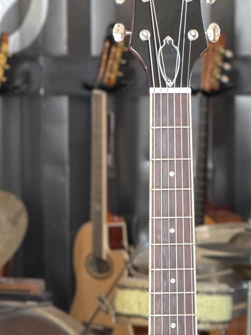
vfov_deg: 6.3
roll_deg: -0.3
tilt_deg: -10.5
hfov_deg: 4.8
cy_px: 429
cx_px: 178
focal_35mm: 310
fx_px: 2999
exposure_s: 1/99
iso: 500
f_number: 2.8
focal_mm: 16.89
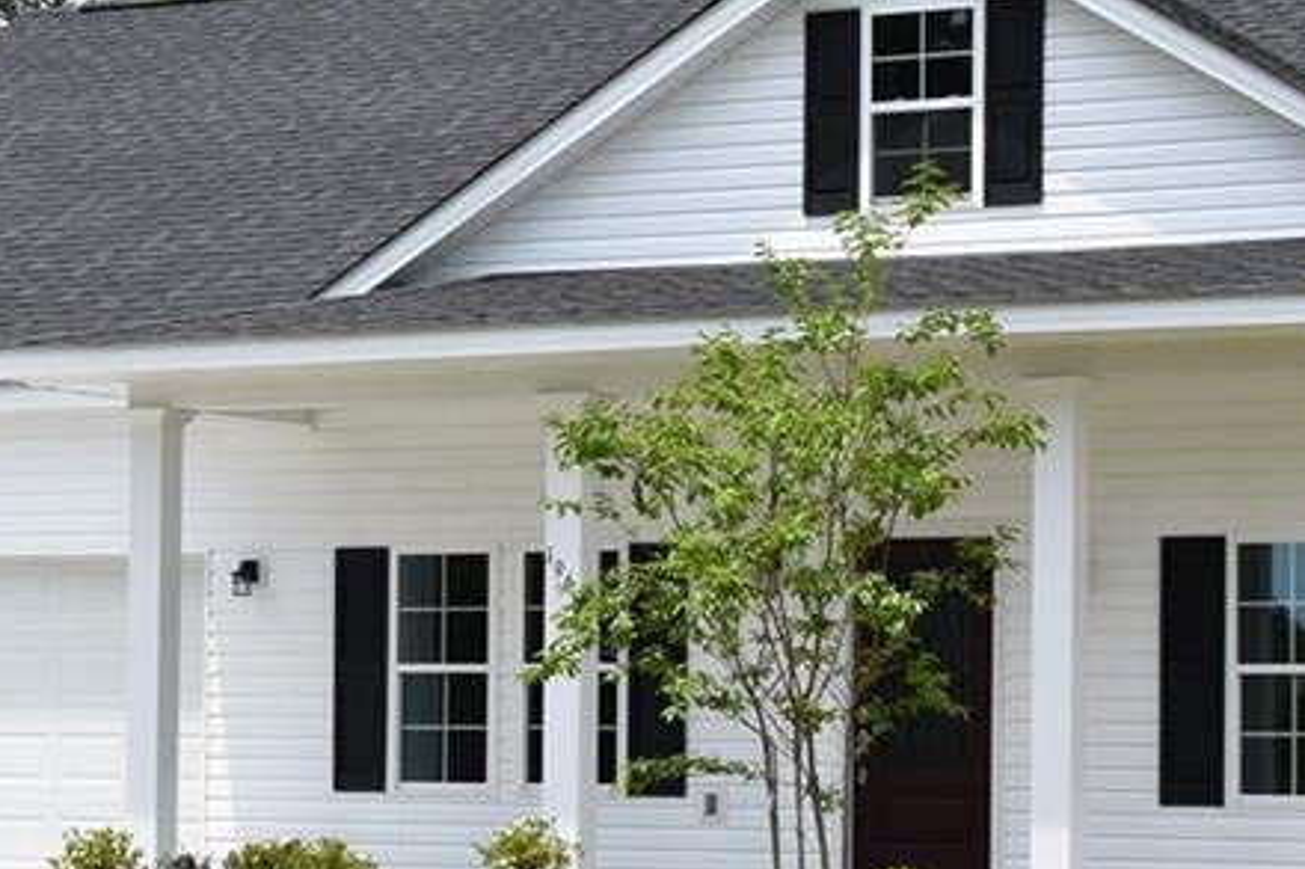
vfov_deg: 13.5
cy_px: 461
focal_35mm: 101
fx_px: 3666
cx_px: 822
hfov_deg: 20.1
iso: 200
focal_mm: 29
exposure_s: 1/400
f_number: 10
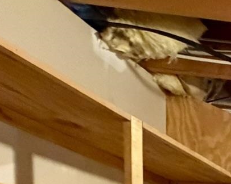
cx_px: 504
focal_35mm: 69
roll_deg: -2.0
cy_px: 333
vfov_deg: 17.7
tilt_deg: -4.2
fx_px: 471
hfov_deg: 16.9
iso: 800
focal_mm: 2.22
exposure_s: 1/60
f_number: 2.2
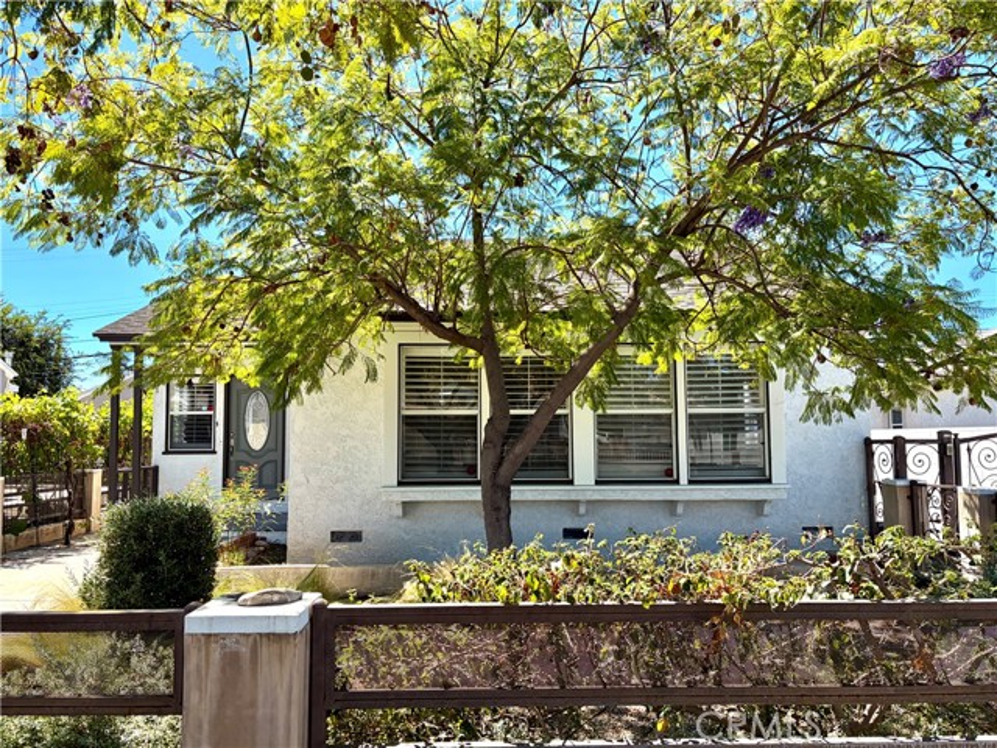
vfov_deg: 53.1
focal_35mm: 26
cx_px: 498
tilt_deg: +4.4
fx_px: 749
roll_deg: +0.1
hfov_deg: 67.3
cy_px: 374
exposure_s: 1/1587
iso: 64
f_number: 1.6
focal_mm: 5.96
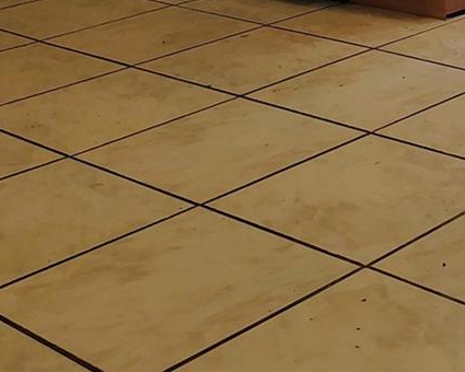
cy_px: -283
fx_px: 1211
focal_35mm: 88
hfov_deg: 20.5
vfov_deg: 15.3
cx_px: 545
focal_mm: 5.56
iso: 772
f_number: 1.8
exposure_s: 1/60
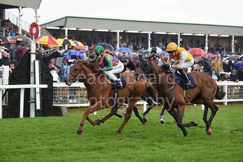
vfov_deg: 14.0
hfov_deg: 20.8
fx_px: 662
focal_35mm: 98
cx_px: 122
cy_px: 81
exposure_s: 1/800
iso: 1000
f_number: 3.2
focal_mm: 98
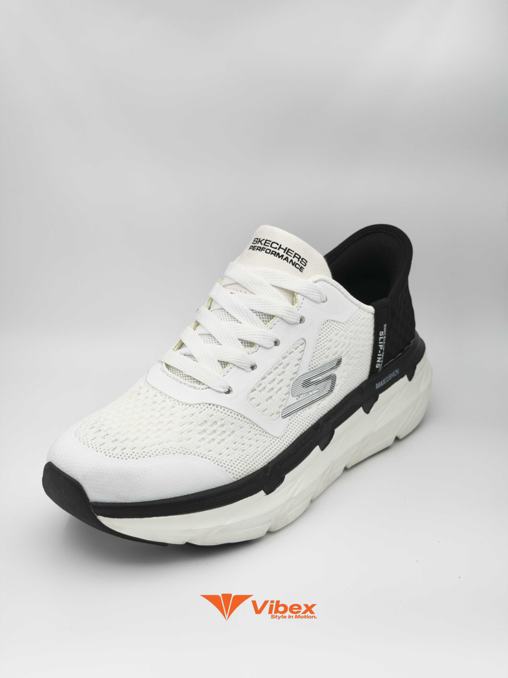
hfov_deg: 30.3
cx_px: 254
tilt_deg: -21.2
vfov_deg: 39.7
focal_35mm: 48
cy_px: 339
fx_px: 939
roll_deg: +0.0
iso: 64
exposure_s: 1/1980
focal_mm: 6.76
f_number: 1.78
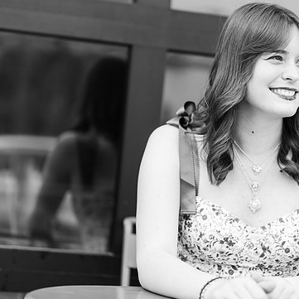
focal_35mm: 116
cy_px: 141
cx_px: 177
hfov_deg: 15.0
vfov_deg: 15.0
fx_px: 1134
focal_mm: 85
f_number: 1.8
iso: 250
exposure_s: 1/500
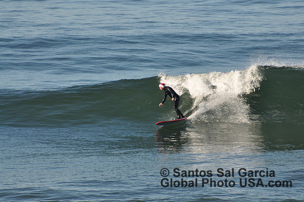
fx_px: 3795
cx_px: 152
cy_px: 101
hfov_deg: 4.6
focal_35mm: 450
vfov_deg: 3.0
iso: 400
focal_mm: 300
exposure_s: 1/1600
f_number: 6.3
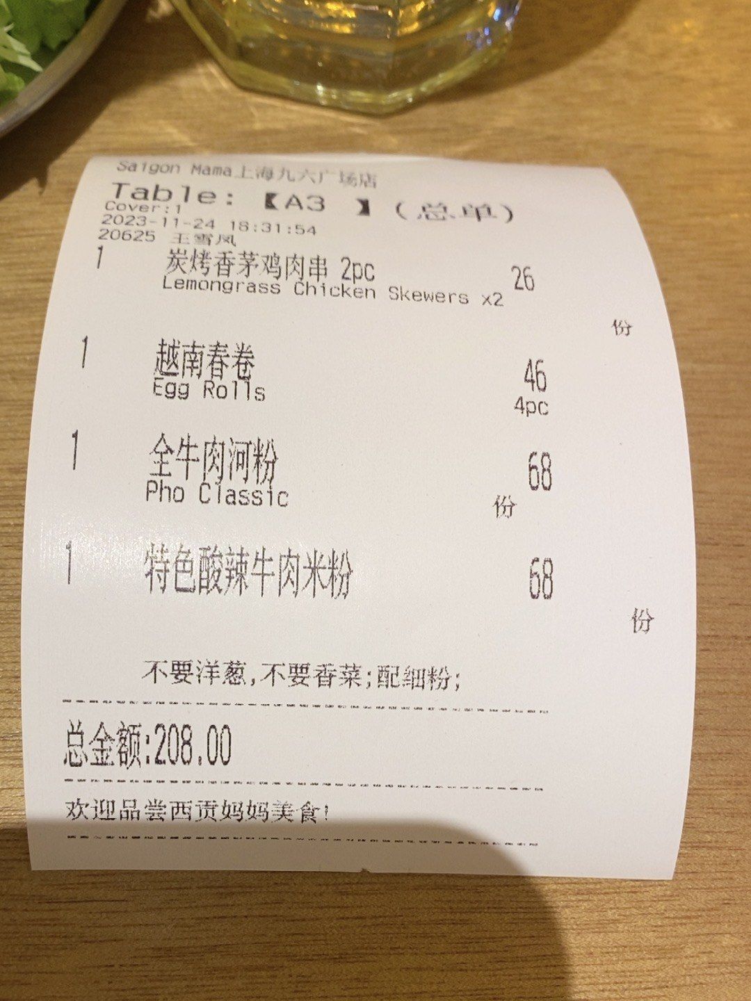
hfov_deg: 24.4
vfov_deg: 32.2
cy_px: 500
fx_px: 1736
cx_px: 376
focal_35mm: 60
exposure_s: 1/49
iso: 40
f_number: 1.8
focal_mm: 4.25
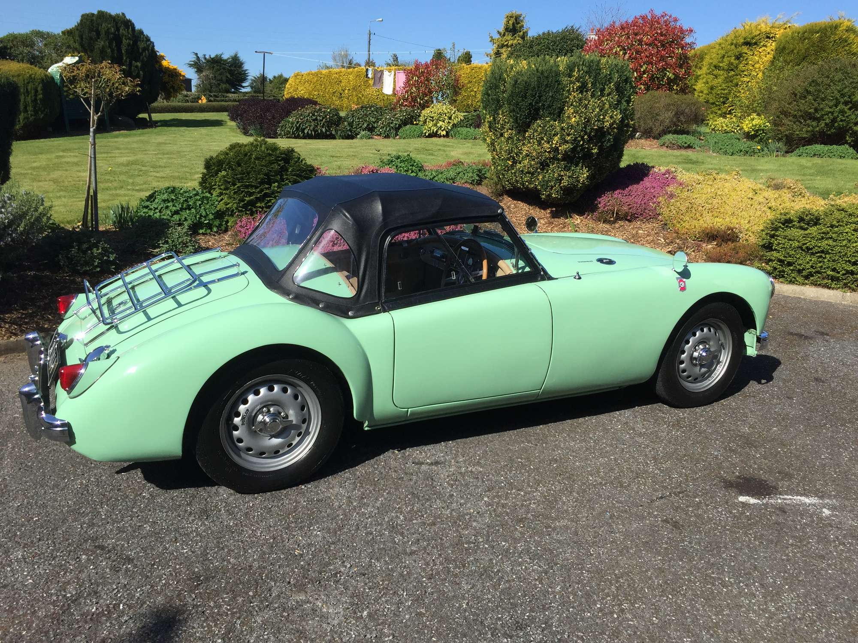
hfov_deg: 61.7
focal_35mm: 29
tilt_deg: -15.2
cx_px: 429
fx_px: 719
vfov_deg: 48.2
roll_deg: -1.2
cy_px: 322
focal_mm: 4.15
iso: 32
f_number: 2.2
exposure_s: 1/2083
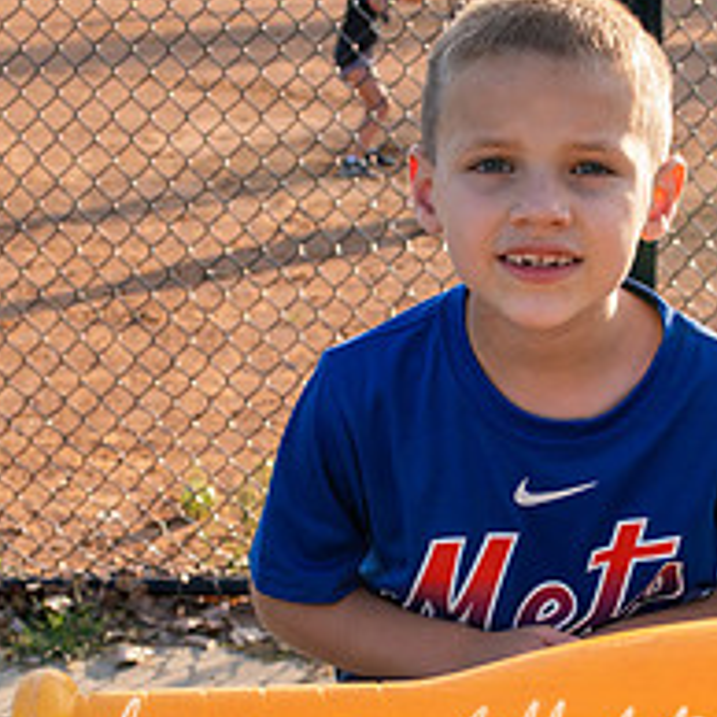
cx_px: 488
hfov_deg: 19.4
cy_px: 386
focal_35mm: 89
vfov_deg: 19.5
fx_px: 2086
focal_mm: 35
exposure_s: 1/250
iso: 400
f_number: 7.1
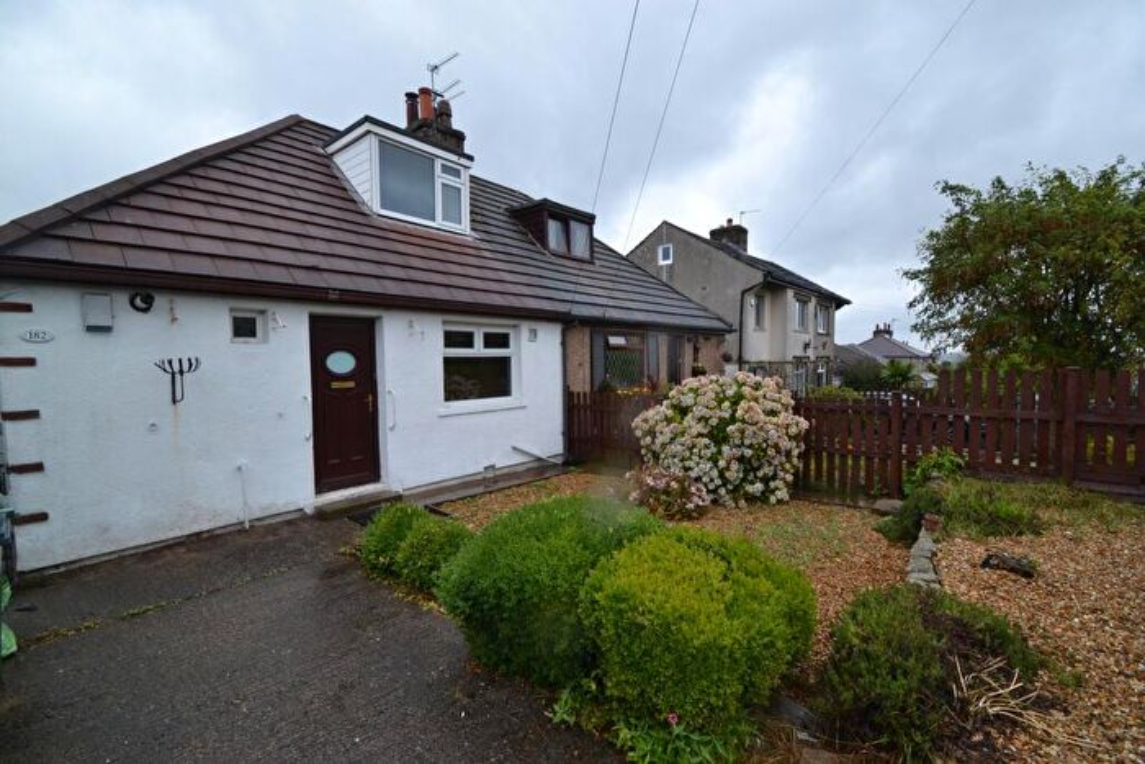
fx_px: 477
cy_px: 382
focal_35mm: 15
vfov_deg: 77.4
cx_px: 572
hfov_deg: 100.4
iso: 180
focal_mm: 10
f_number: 5.6
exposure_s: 1/125
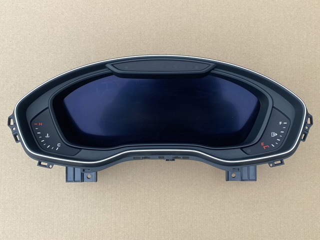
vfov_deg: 53.1
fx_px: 240
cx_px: 160
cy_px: 120
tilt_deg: -87.0
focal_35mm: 26
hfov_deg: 67.3
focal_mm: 4.25
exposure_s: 1/157
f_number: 1.8
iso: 32
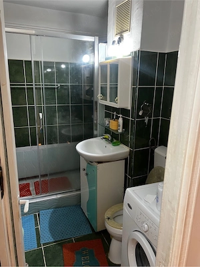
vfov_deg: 67.3
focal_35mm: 26
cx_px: 100
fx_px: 200
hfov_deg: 53.1
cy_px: 134
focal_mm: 5.7
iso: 200
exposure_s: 1/50
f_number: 1.5
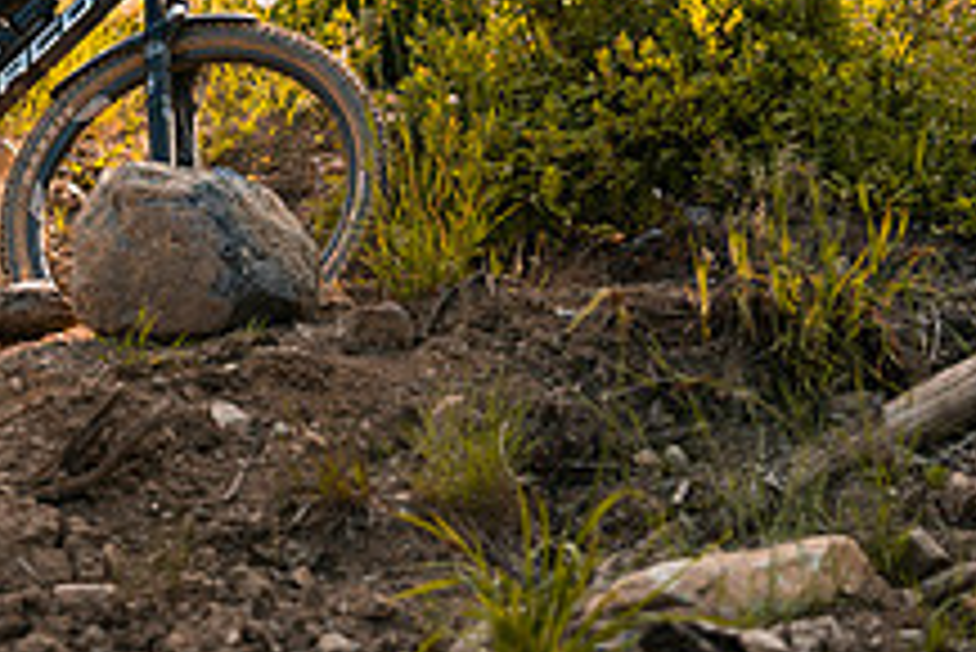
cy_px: -207
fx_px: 5941
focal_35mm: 219
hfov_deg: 9.4
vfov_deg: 6.2
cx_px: 396
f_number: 2.8
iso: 125
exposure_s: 1/1250
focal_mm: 82
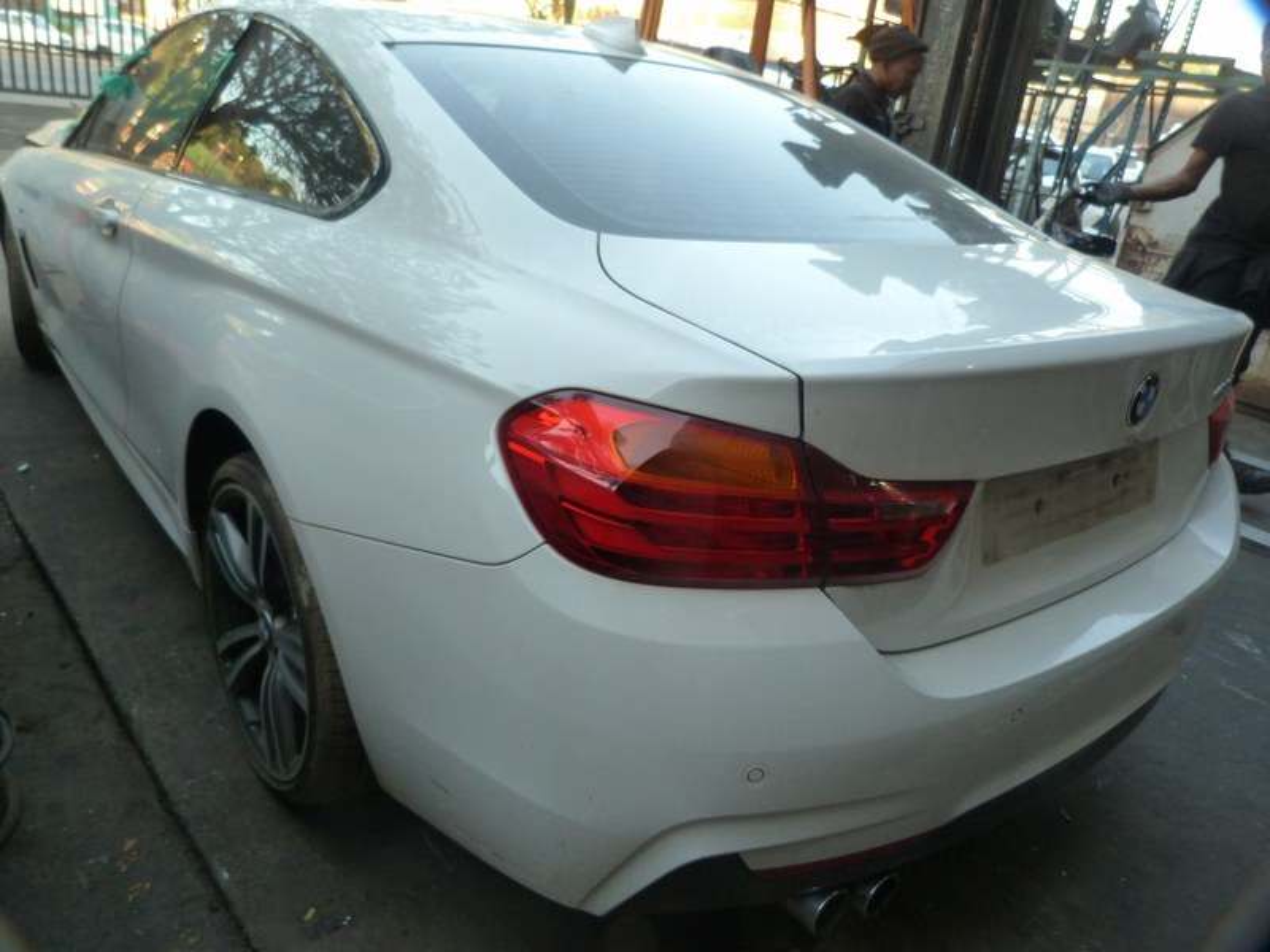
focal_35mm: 25
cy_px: 476
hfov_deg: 69.4
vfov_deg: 54.9
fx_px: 917
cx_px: 635
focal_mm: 4.5
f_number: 2.8
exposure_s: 1/60
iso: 160
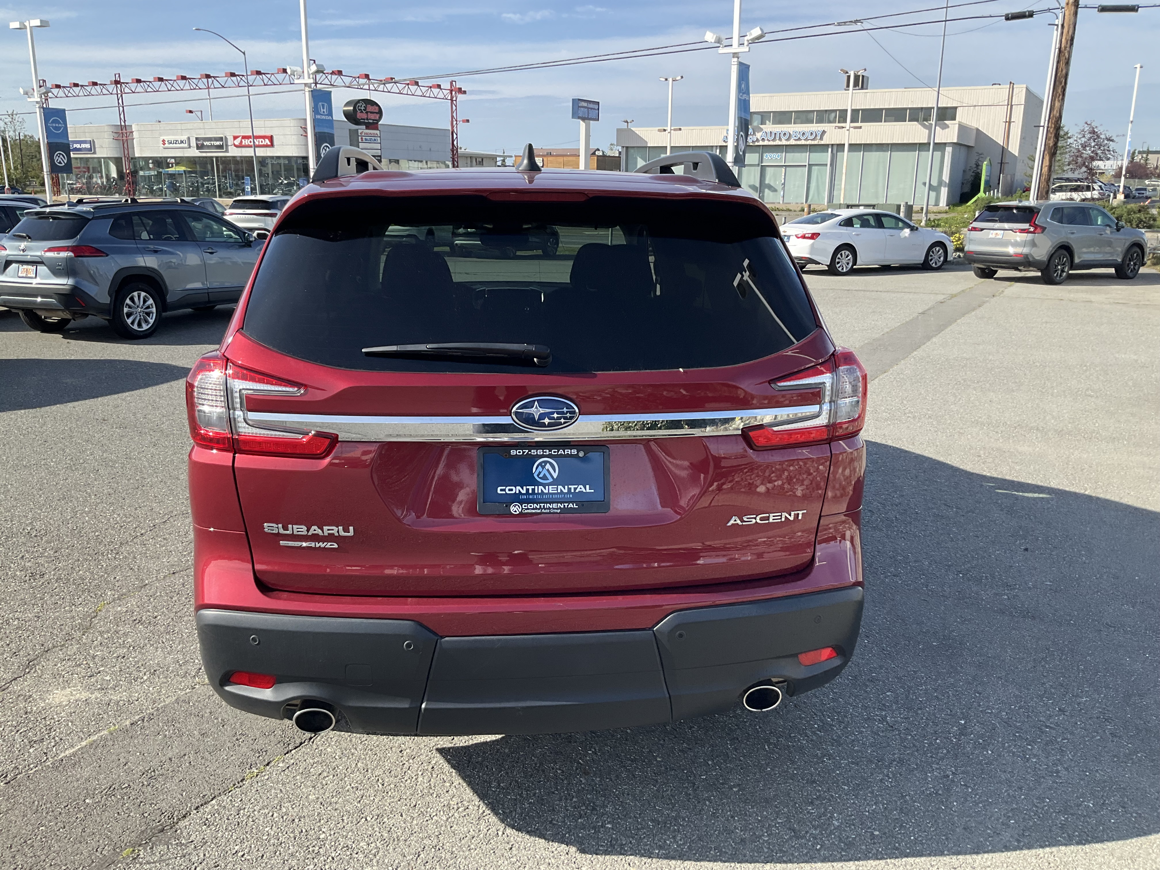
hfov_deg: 61.7
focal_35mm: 29
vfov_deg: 48.2
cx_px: 580
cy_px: 435
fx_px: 972
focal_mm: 3
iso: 25
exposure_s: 1/829
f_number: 1.8
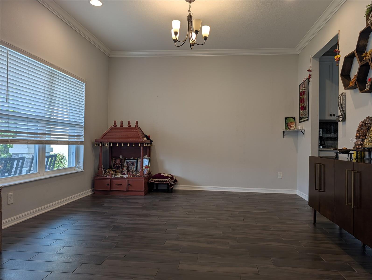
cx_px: 186
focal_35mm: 24
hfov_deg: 71.5
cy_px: 140
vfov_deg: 56.9
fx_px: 258
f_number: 1.68
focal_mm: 6.9
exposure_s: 1/60
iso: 23
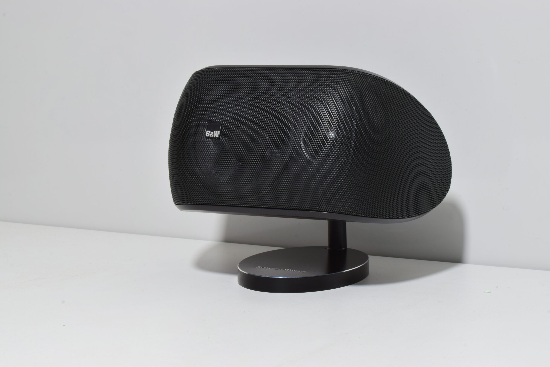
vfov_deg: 17.5
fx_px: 1192
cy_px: 184
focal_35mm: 78
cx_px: 275
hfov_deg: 26.0
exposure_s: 4
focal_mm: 52
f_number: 25
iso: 100
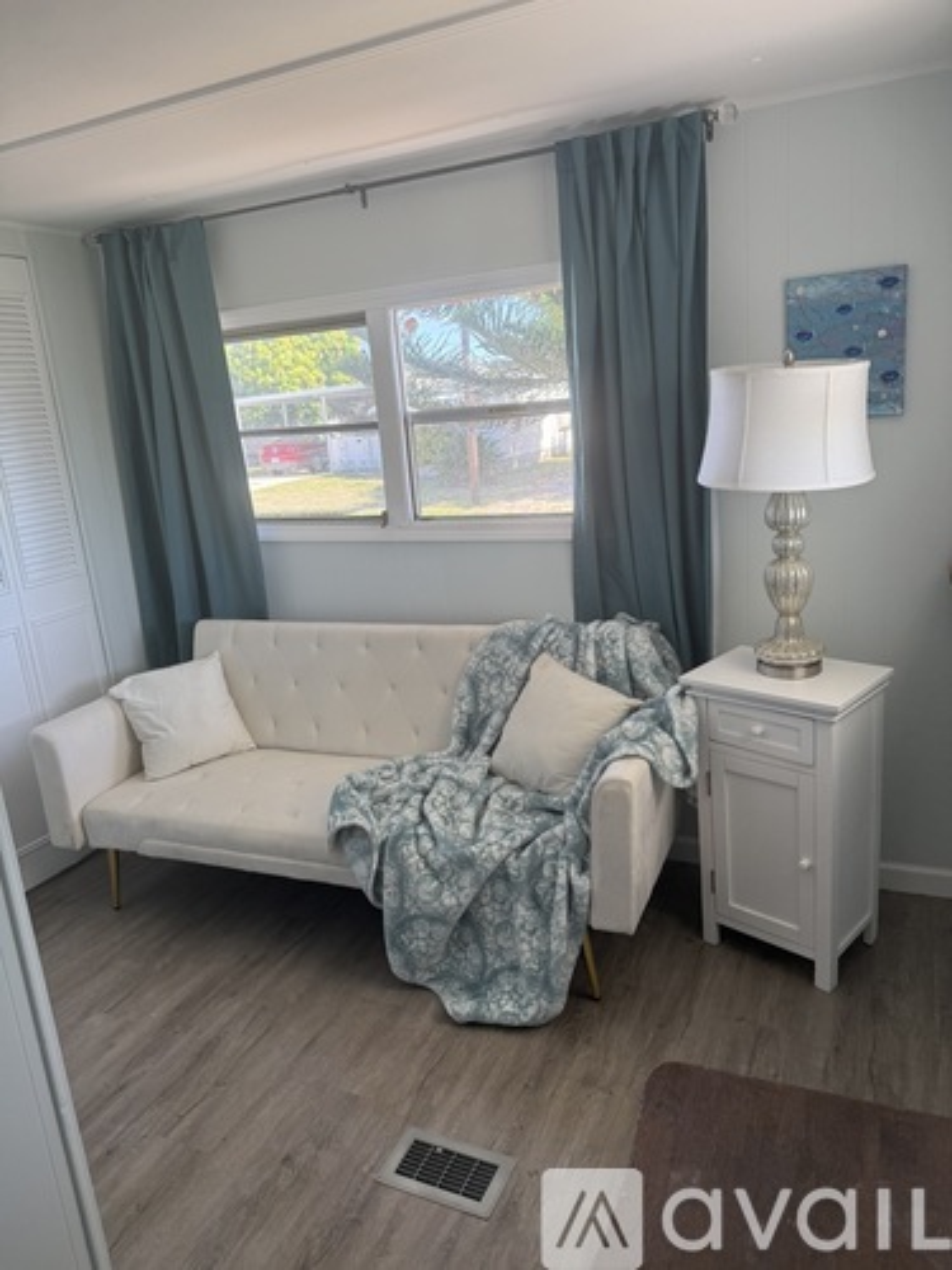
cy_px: 635
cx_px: 476
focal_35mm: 24
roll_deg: +5.0
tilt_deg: -14.0
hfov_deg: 56.8
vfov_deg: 71.6
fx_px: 880
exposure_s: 1/243
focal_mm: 6.76
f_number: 1.78
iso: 125
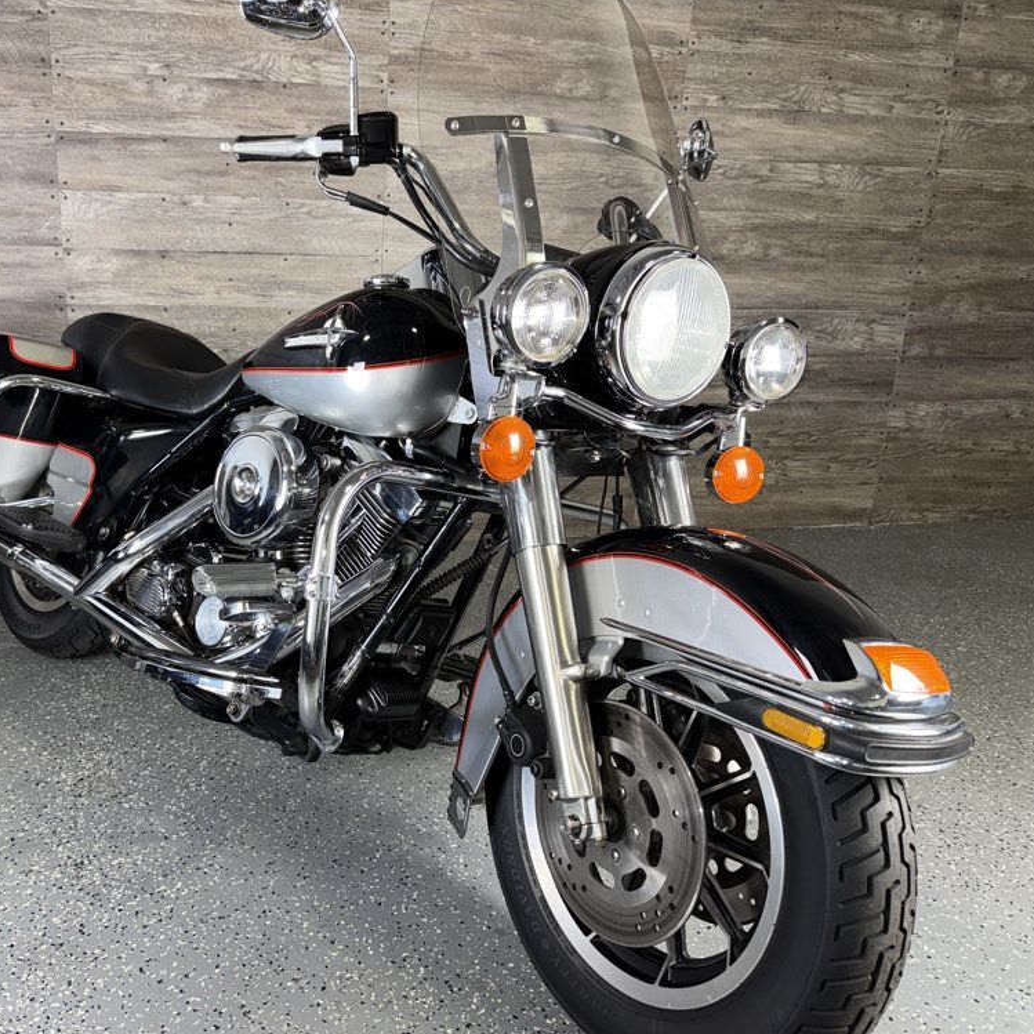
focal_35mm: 29
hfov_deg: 54.8
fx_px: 980
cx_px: 370
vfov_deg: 55.6
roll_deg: -0.4
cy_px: 526
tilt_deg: -17.9
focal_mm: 6.76
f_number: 1.78
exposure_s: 1/27
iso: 64
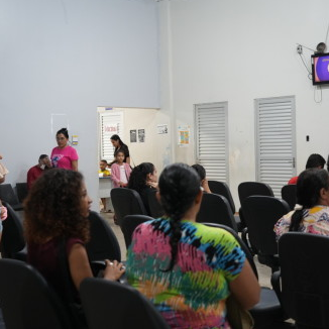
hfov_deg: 30.6
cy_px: 162
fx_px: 602
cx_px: 154
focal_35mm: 56
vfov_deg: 30.6
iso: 2000
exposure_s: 1/60
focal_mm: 43
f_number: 4
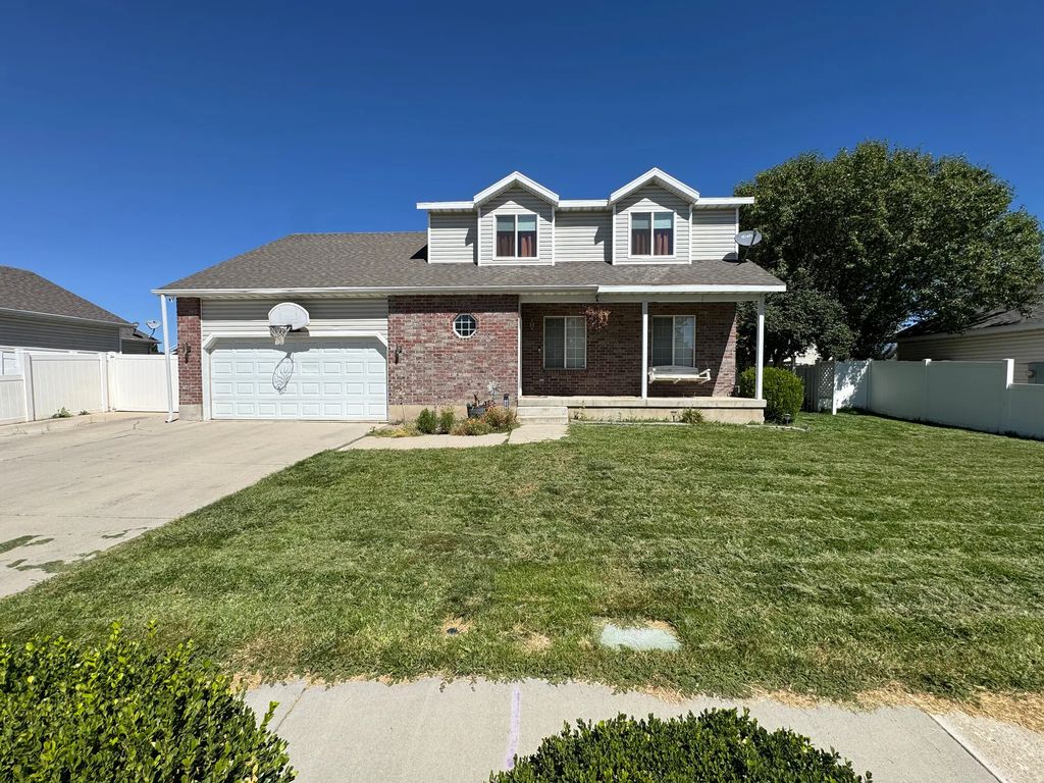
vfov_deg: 85.7
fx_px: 422
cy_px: 392
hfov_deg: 102.1
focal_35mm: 14
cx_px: 522
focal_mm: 2.22
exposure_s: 1/2770
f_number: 2.2
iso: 50
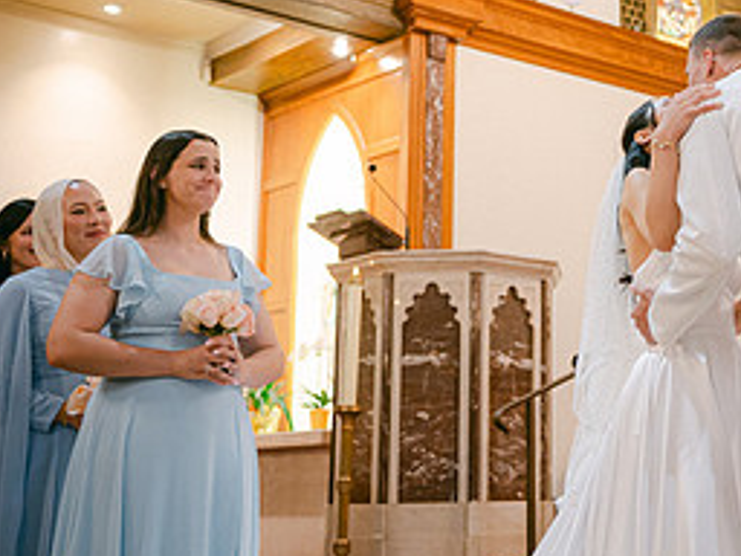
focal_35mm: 61
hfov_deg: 30.4
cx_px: 654
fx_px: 1306
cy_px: 159
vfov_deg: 23.8
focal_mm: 28
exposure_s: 1/125
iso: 1000
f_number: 2.8
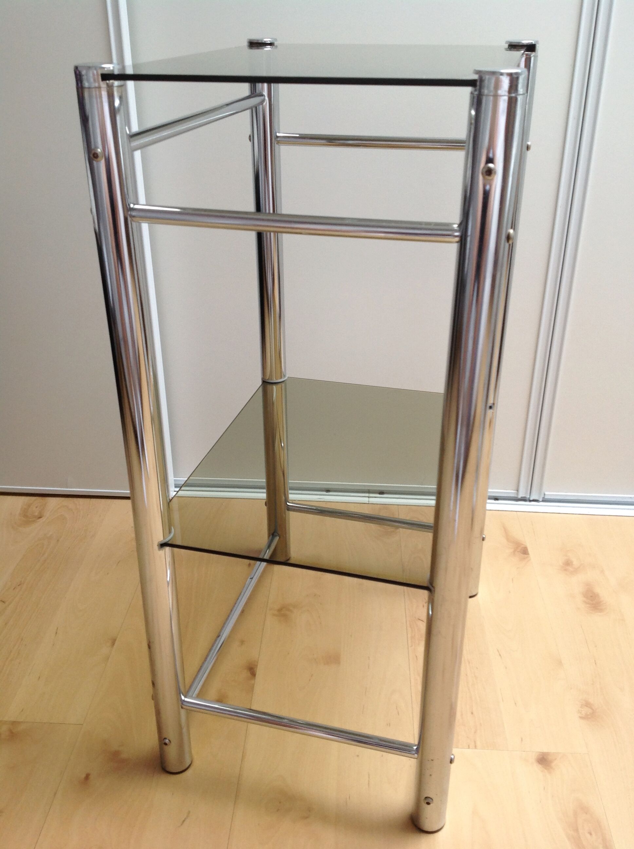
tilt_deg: -28.5
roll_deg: +0.8
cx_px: 317
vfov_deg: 52.7
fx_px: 857
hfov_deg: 40.6
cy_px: 424
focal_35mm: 35
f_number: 2.4
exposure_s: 1/15
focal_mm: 4.28
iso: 64
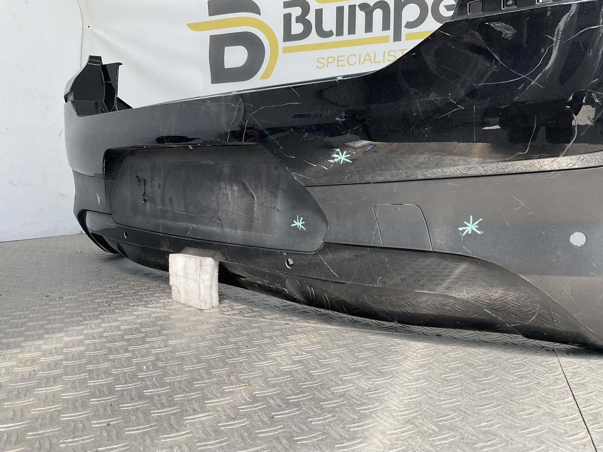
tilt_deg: -6.8
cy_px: 226
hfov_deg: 61.7
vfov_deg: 48.2
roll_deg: -0.5
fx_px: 505
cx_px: 302
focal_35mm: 29
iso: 16
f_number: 1.8
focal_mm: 3
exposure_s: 1/240
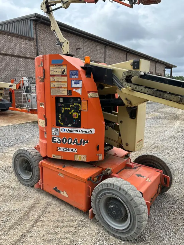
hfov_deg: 53.1
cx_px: 92
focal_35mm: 26
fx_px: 184
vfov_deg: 67.3
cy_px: 122
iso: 50
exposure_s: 1/1597
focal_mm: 5.7
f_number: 1.5
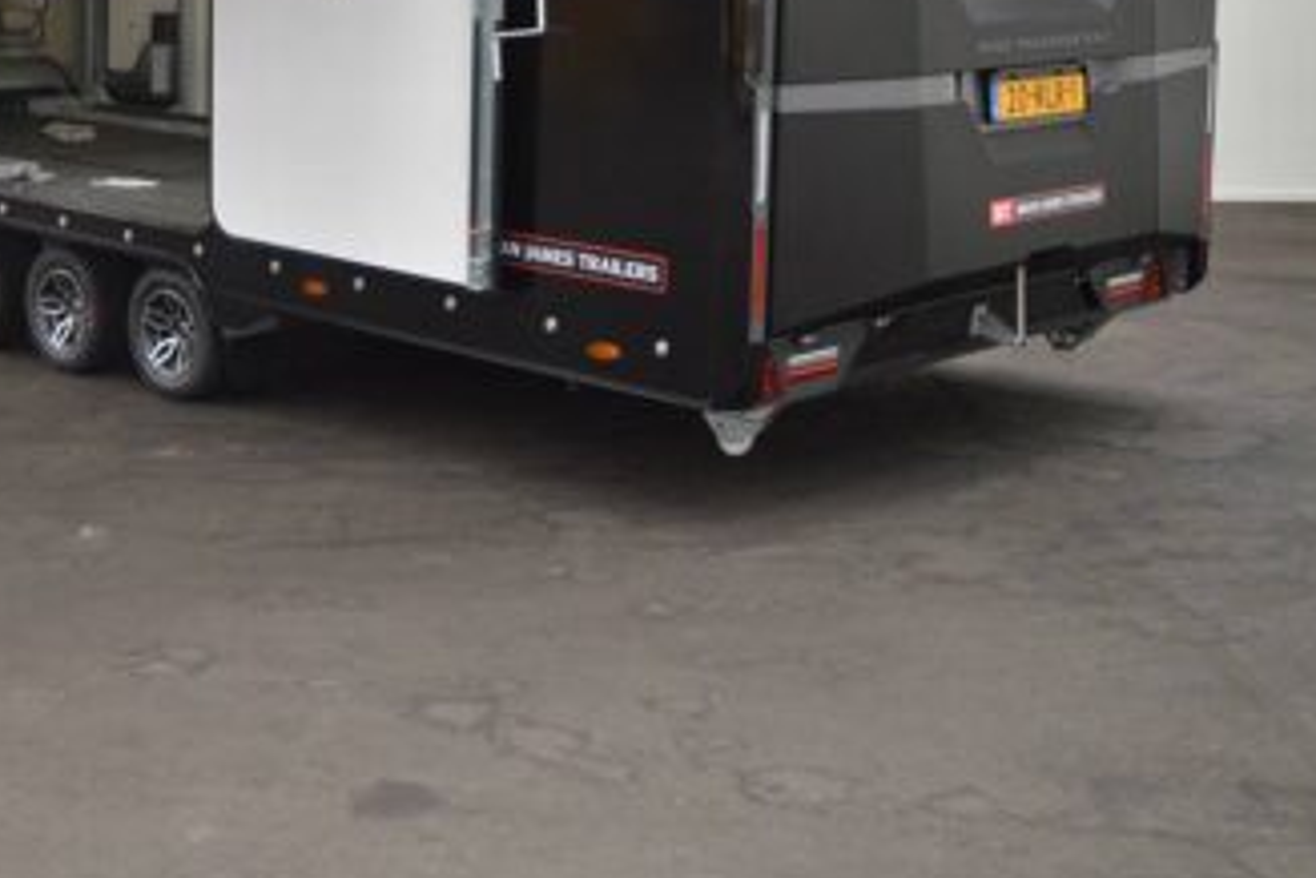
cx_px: 241
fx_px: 2010
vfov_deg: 24.0
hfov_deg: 35.0
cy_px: 99
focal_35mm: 55
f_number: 4
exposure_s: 1/60
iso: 800
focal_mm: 20
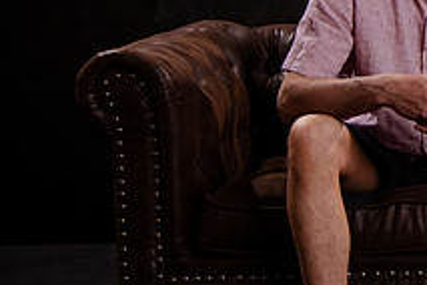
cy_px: 20
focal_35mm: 153
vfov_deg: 8.9
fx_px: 1815
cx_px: 665
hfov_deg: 12.7
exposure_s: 1/160
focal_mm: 44
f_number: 8
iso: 1000
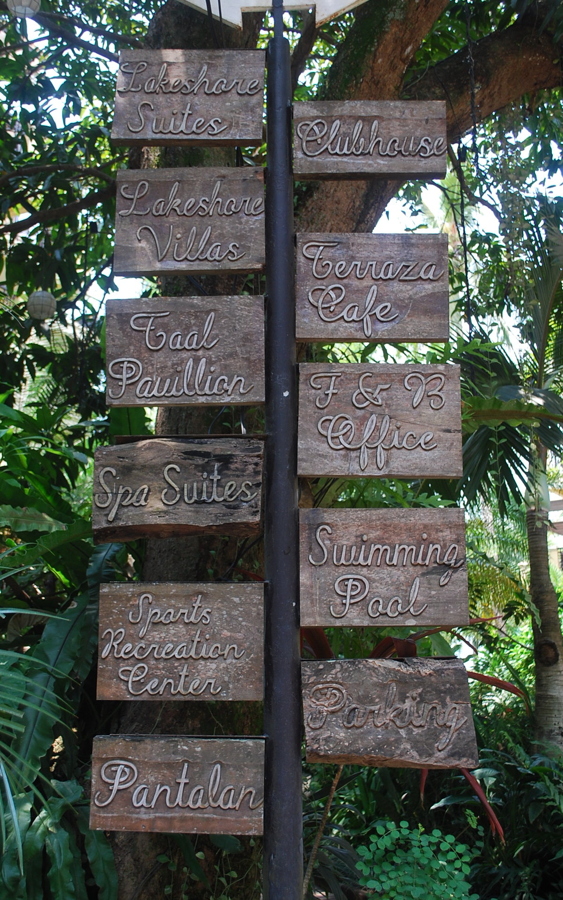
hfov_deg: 32.0
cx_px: 274
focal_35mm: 40
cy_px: 452
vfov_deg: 49.3
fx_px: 982
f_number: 5
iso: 200
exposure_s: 1/100
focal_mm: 26
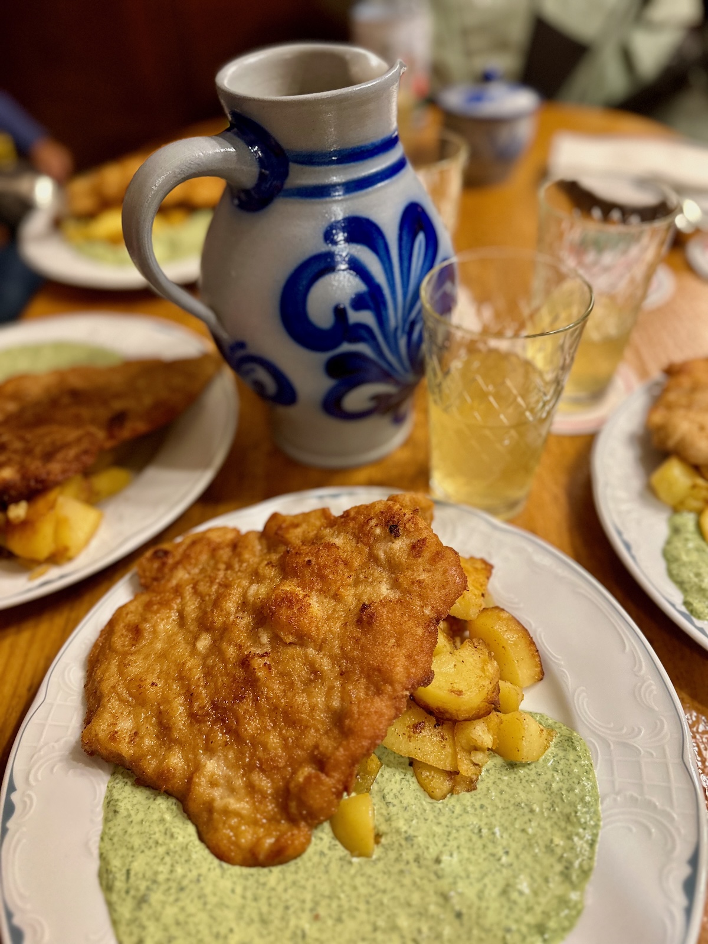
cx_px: 354
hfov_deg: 56.8
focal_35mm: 24
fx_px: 654
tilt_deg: -44.6
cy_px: 472
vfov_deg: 71.6
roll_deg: +3.5
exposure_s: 1/50
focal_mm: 6.86
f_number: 1.78
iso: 400
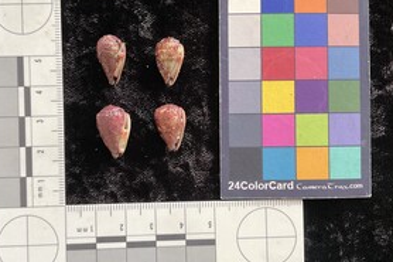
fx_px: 415
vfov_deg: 35.0
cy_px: 131
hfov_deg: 50.5
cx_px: 163
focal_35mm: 38
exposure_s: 1/60
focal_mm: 3
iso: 125
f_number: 1.8
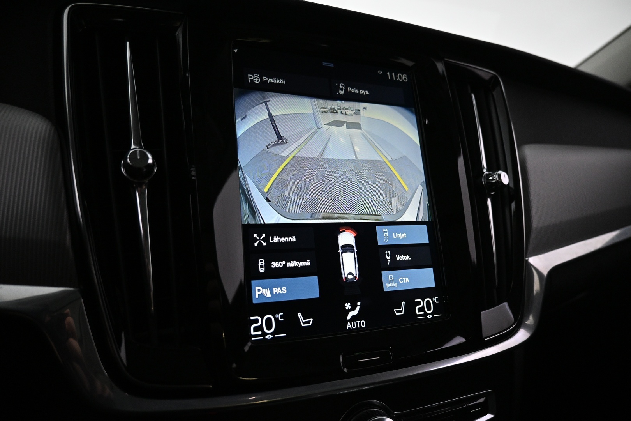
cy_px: 210
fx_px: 421
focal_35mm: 24
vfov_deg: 53.1
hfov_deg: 73.7
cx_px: 316
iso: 1600
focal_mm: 16
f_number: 3.5
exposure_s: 1/80
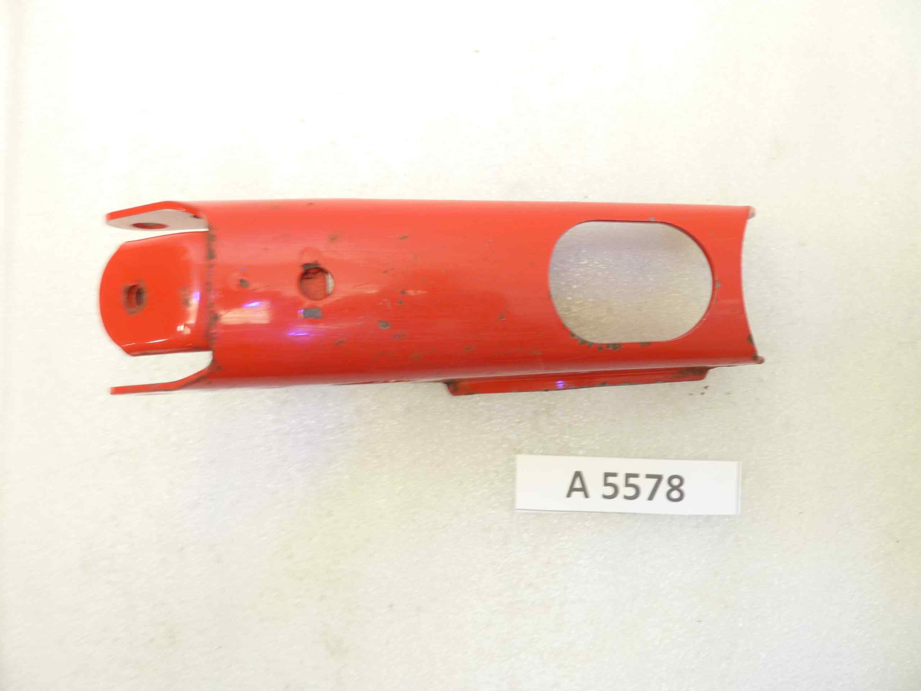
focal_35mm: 25
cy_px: 346
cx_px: 460
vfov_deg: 54.9
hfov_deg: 69.4
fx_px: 665
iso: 80
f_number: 3.3
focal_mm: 4.1
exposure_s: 1/8
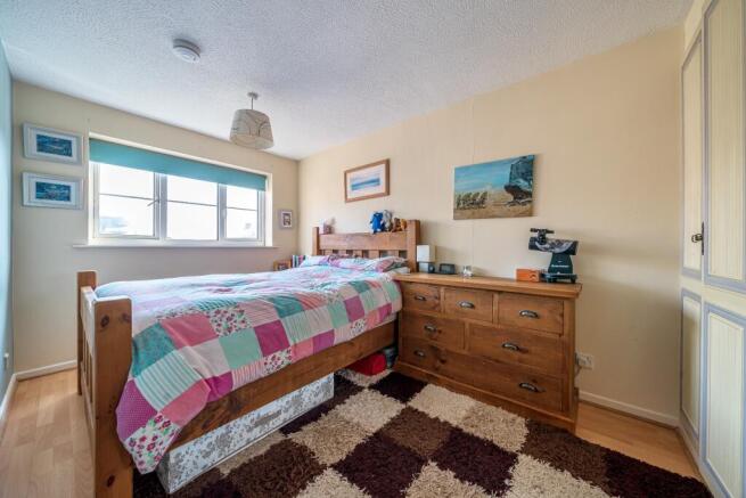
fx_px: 269
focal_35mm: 13
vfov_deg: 85.5
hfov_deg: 108.3
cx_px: 373
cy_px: 249
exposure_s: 1/13
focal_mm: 13
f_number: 8
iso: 100
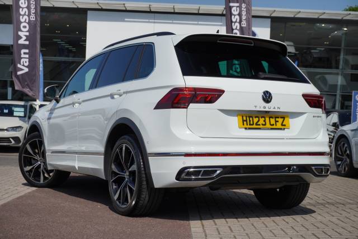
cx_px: 179
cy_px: 120
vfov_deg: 22.1
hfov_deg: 32.6
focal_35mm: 62
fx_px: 611
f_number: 5.6
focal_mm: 41
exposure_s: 1/1250
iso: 200
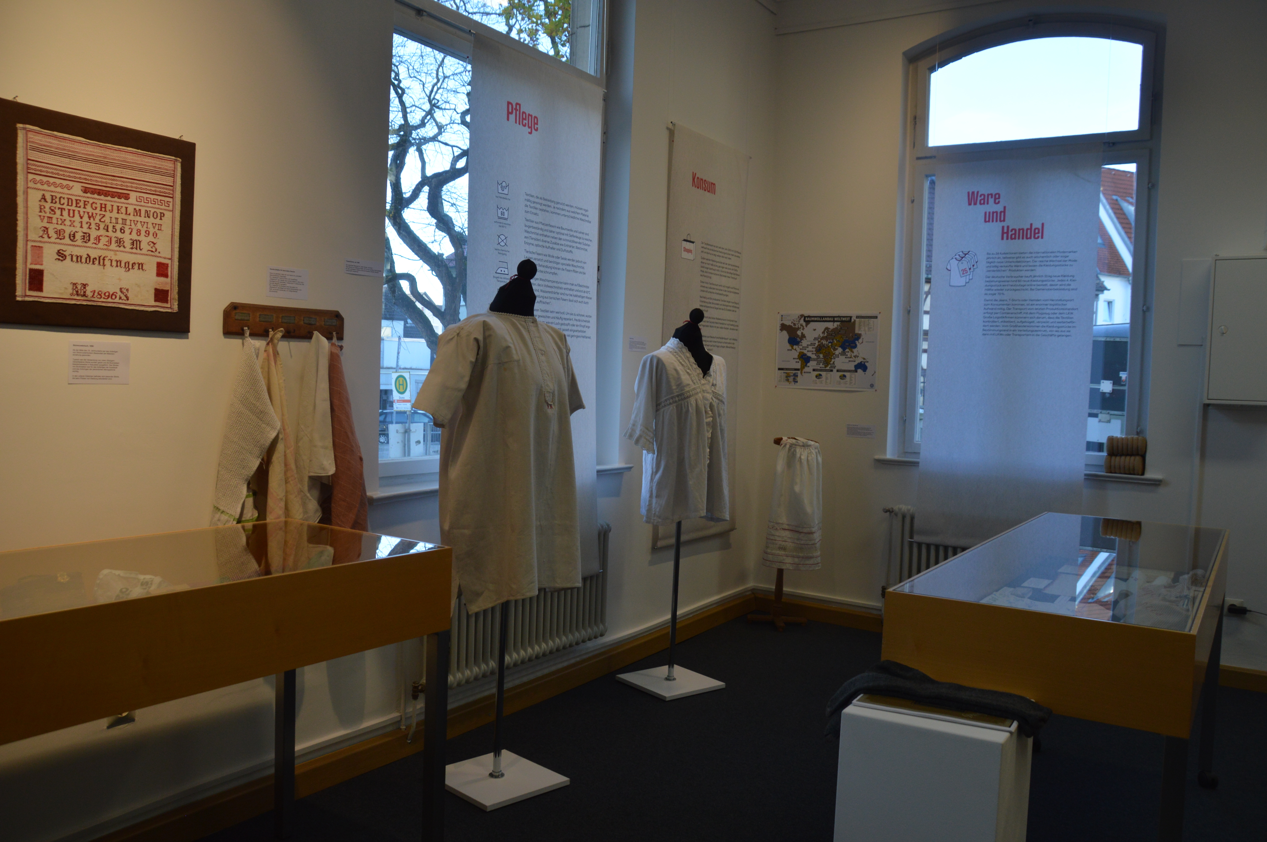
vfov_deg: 47.8
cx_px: 634
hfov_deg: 67.4
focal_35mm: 27
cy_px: 421
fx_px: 949
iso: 320
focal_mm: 18
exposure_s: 1/125
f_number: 5.6
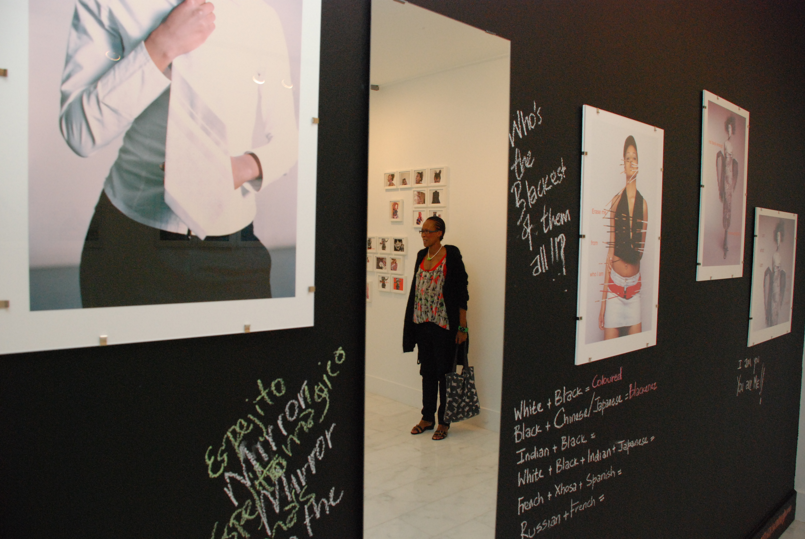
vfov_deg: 48.0
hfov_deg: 67.3
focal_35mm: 27
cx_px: 402
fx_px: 604
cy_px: 270
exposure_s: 1/200
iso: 1250
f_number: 5
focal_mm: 18
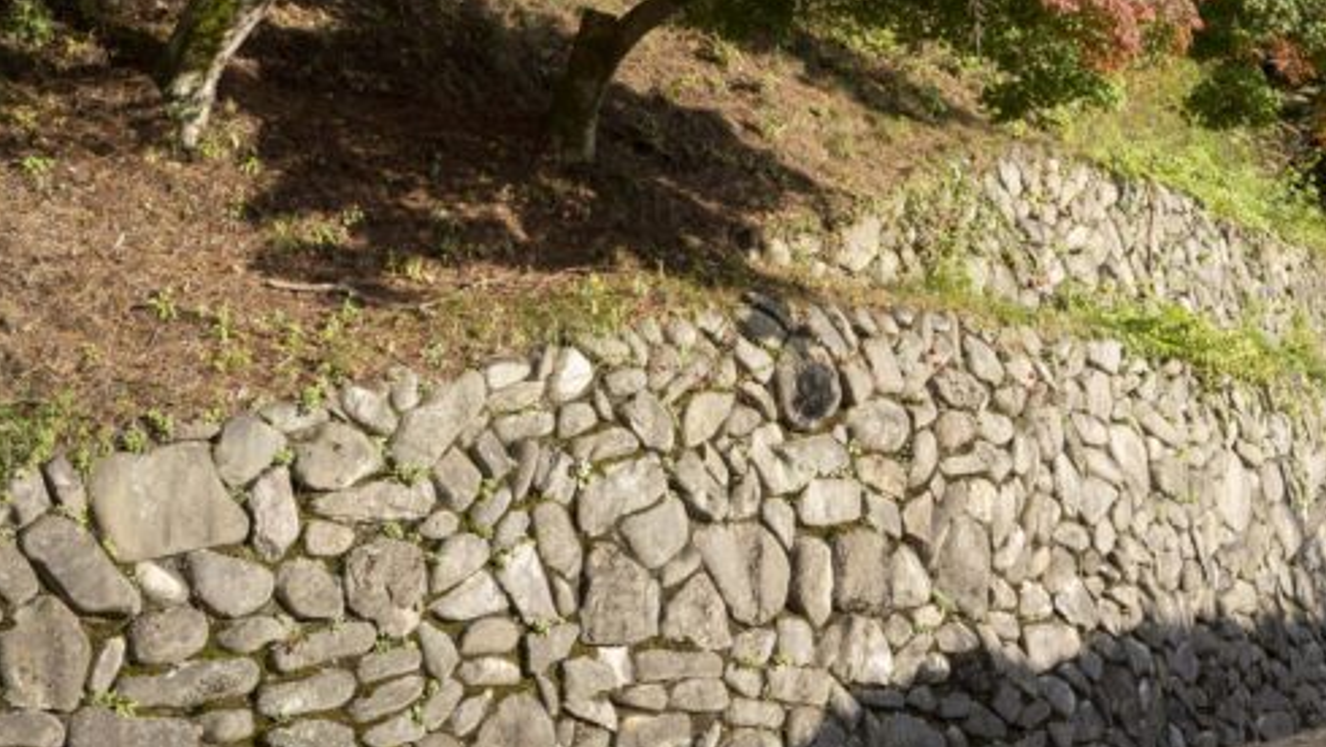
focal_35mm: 70
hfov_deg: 28.9
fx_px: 2462
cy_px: -1
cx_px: 1199
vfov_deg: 16.9
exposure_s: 1/100
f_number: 7.1
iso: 100
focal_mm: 32
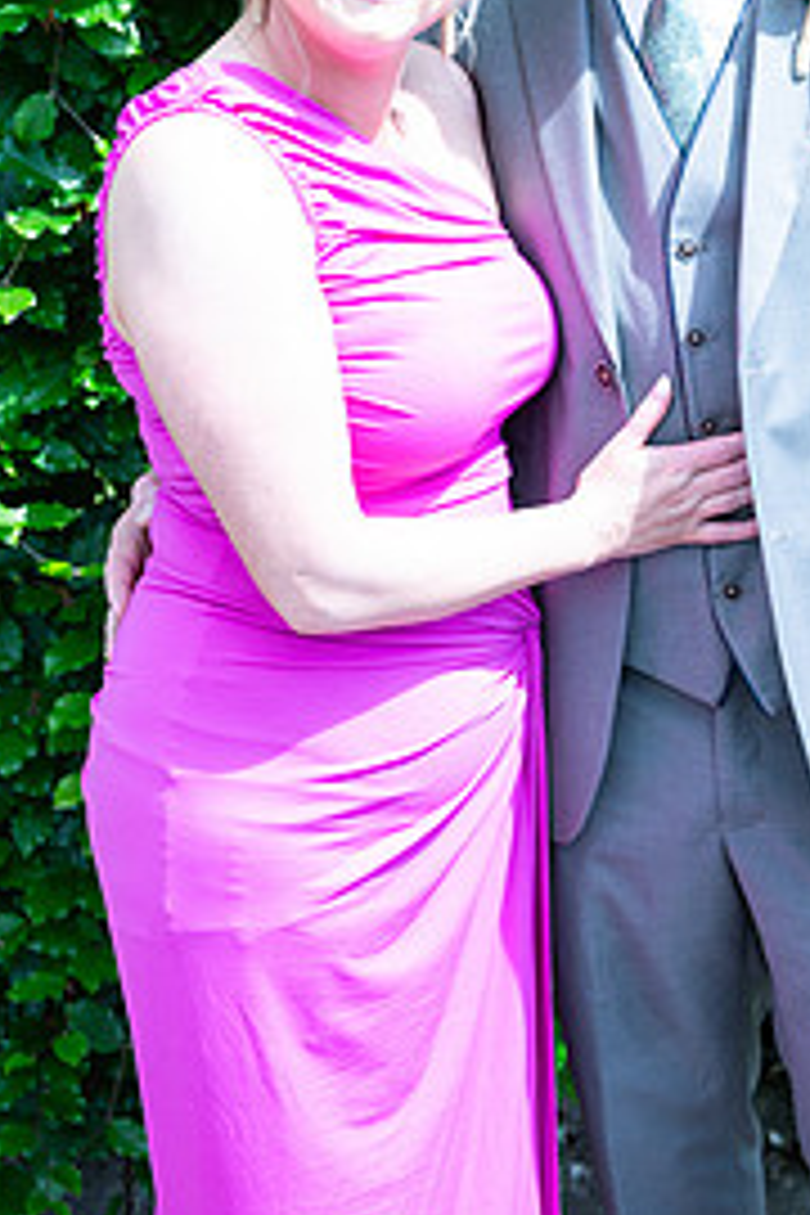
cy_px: 310
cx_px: 576
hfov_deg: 18.1
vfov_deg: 26.7
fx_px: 2531
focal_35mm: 75
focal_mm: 45
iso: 64
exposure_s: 1/250
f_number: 3.5
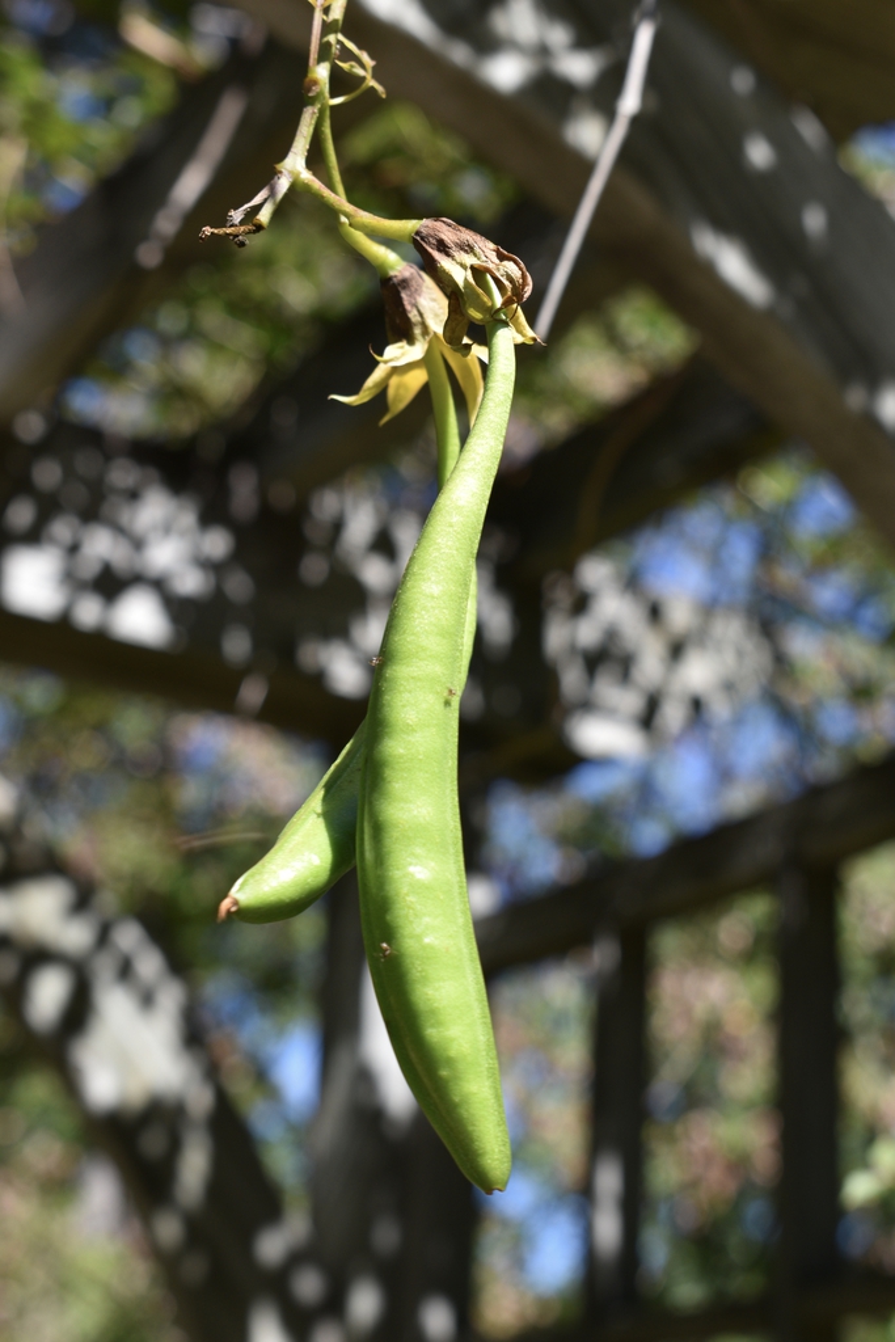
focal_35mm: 72
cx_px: 448
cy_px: 671
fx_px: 2684
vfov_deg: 28.1
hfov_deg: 18.9
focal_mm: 48
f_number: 8
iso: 200
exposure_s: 1/250
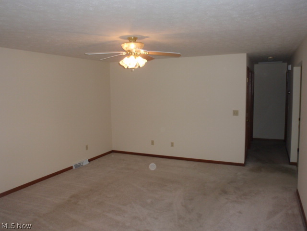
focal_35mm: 28
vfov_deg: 49.7
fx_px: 248
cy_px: 116
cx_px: 154
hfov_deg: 63.4
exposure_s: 1/30
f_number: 3.2
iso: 125
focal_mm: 5
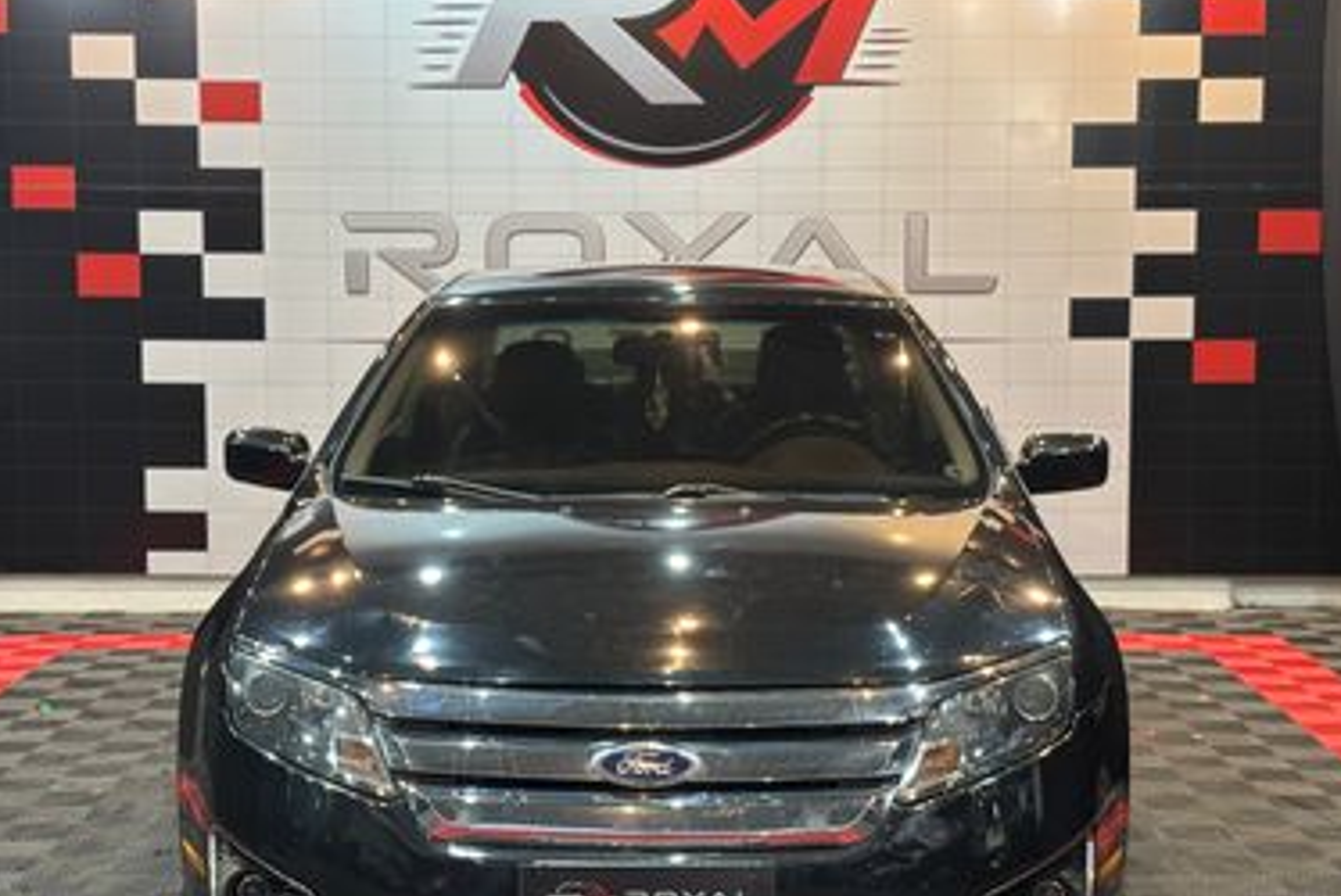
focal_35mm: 68
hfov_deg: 29.6
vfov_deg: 20.1
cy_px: 444
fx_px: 2535
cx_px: 653
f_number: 1.6
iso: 80
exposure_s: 1/60
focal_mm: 5.96
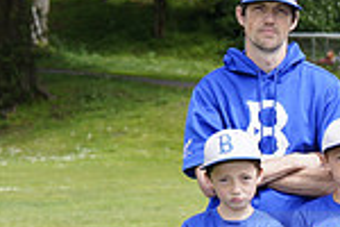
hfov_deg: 5.6
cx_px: 601
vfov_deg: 3.8
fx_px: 3428
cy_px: 242
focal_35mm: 363
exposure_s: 1/200
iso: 160
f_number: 8
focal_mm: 94
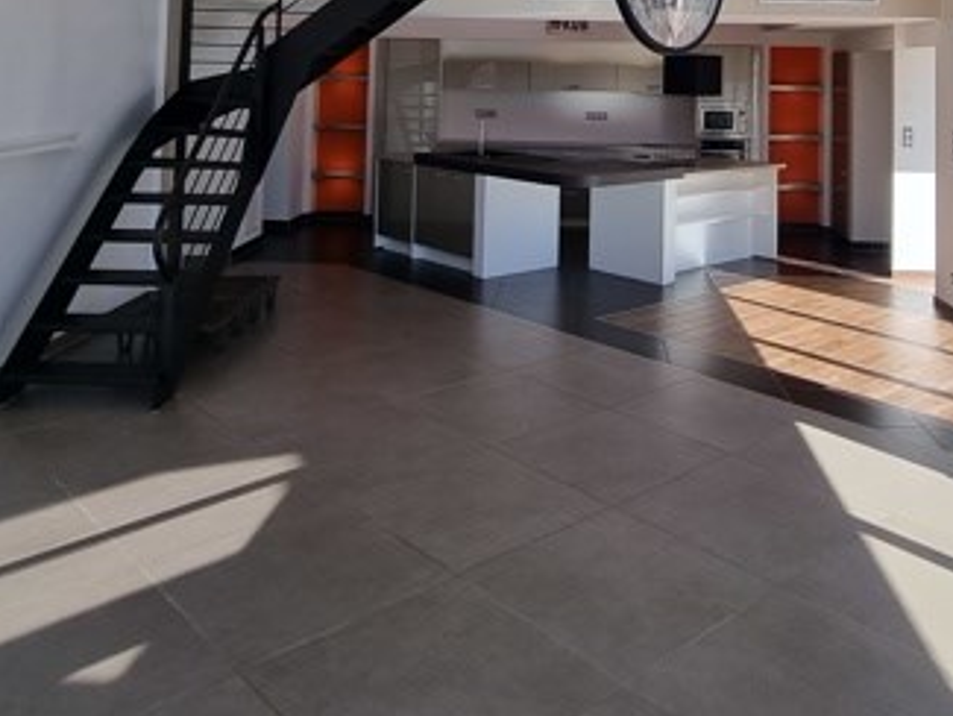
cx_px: 560
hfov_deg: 56.5
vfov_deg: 39.7
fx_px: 881
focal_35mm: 32
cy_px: 26
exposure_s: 1/442
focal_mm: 2.2
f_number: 2.2
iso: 50
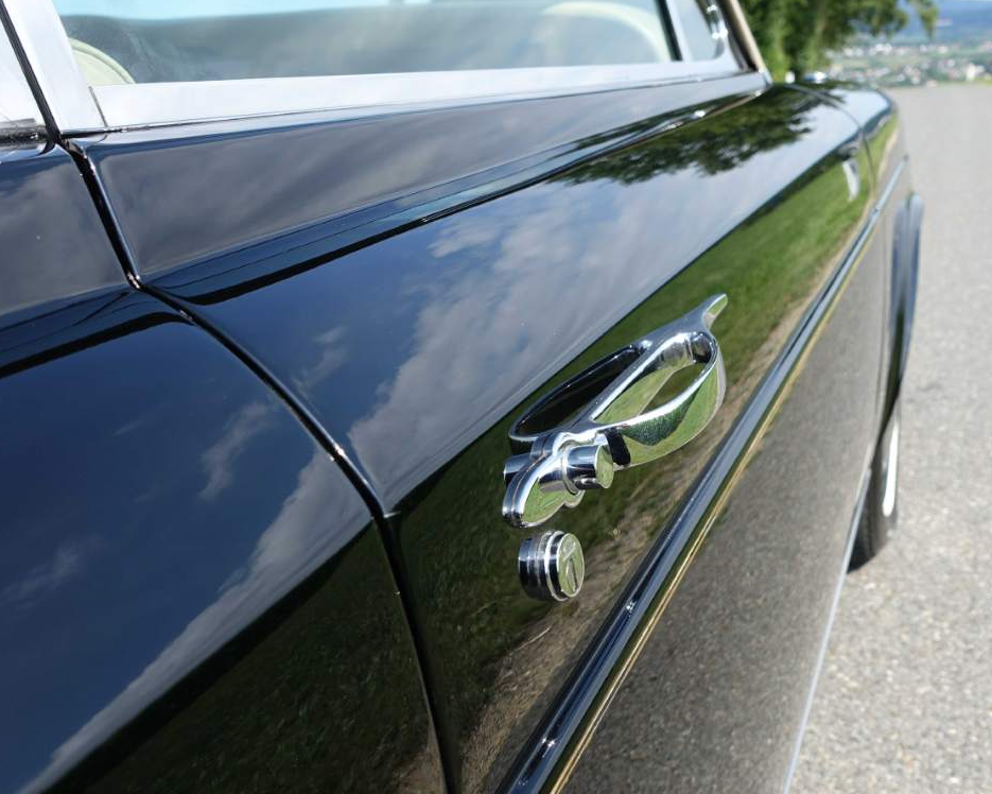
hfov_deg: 49.0
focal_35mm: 37
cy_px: 403
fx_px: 1086
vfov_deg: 40.1
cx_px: 545
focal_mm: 11.81
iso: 125
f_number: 4
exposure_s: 1/500
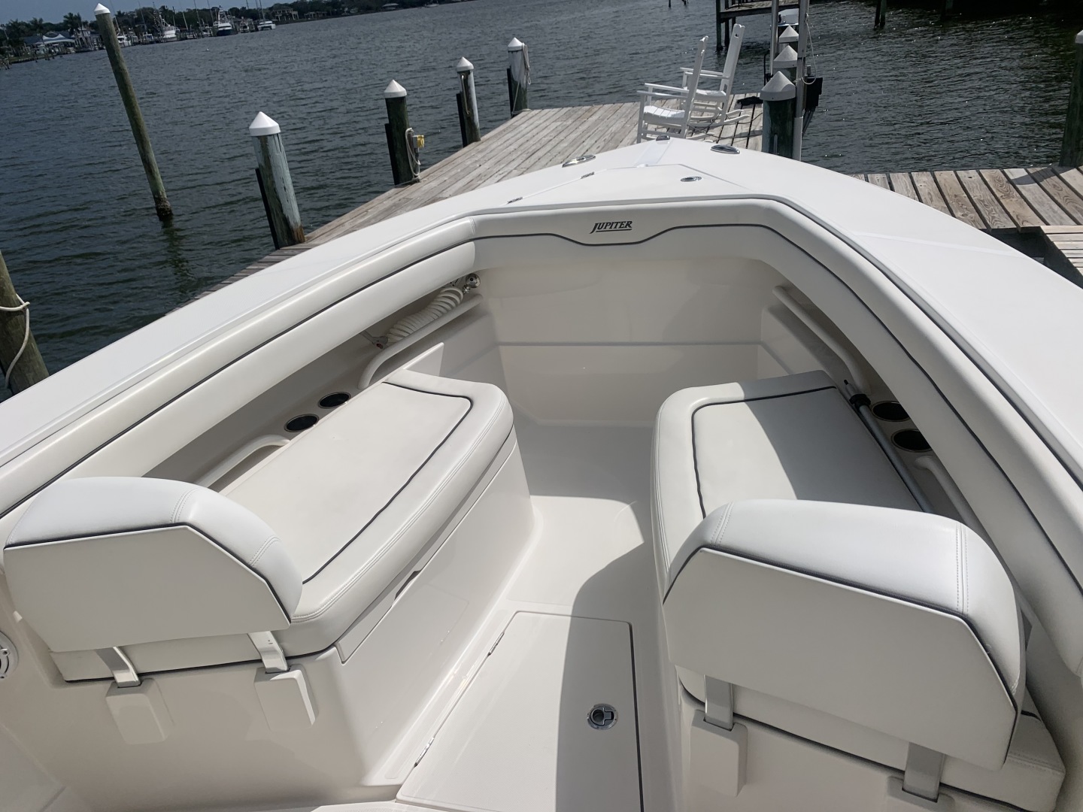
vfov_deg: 53.1
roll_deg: +6.3
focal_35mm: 26
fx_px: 813
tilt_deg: -24.0
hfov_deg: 67.3
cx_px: 542
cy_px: 406
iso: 25
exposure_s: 1/10526
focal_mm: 4.25
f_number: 1.8
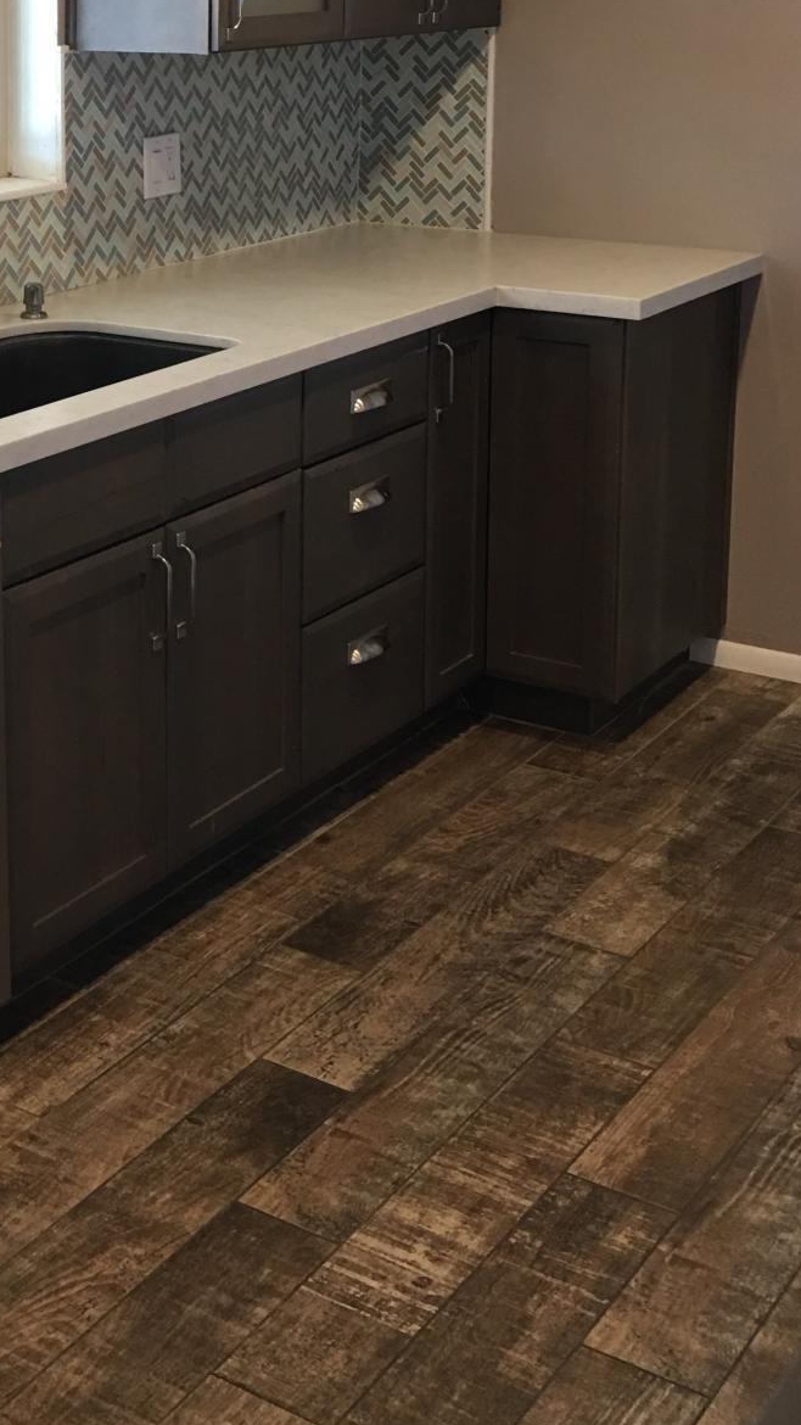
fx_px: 2039
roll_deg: +1.0
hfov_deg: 21.2
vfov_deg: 37.3
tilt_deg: -9.2
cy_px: 317
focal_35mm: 54
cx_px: -51
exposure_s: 1/15
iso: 50
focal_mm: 4.15
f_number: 2.2
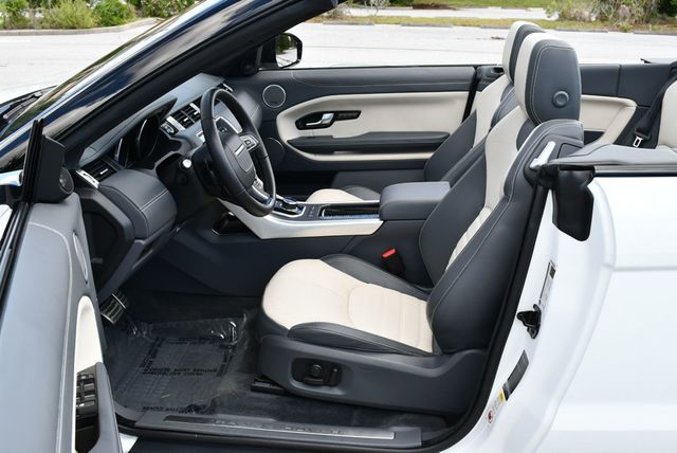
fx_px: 678
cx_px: 338
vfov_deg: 36.9
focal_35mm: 36
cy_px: 226
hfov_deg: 53.1
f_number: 5.6
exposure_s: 1/250
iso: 250
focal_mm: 18
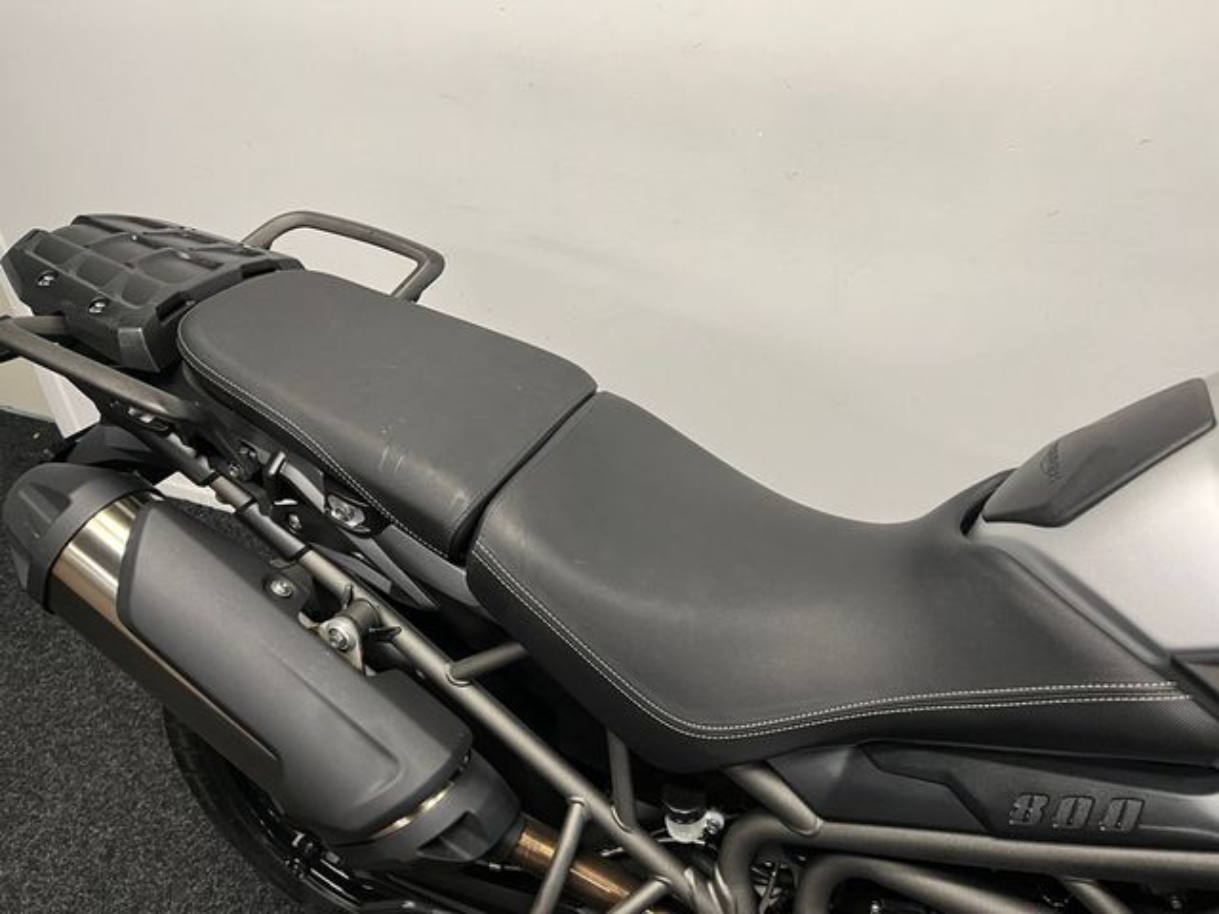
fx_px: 916
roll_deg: +1.8
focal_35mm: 26
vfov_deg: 53.1
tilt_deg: -34.5
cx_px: 610
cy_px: 457
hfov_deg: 67.3
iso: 100
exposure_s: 1/50
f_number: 1.6
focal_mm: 5.1
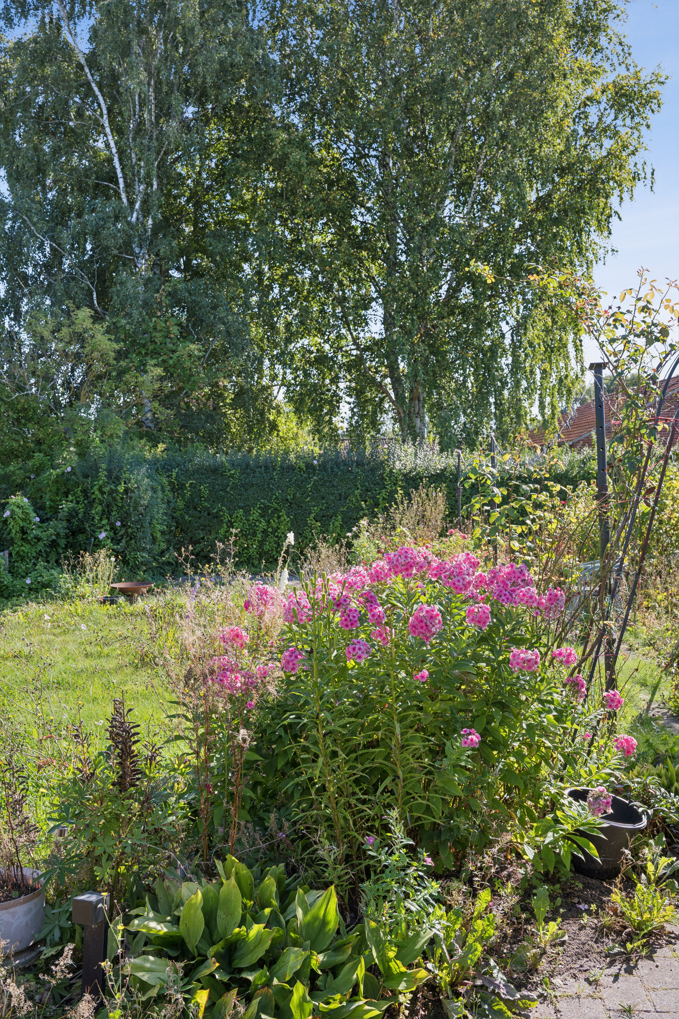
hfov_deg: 37.9
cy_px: 510
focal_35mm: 35
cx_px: 340
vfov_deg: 54.4
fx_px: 990
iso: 200
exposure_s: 1/160
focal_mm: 35
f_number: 8
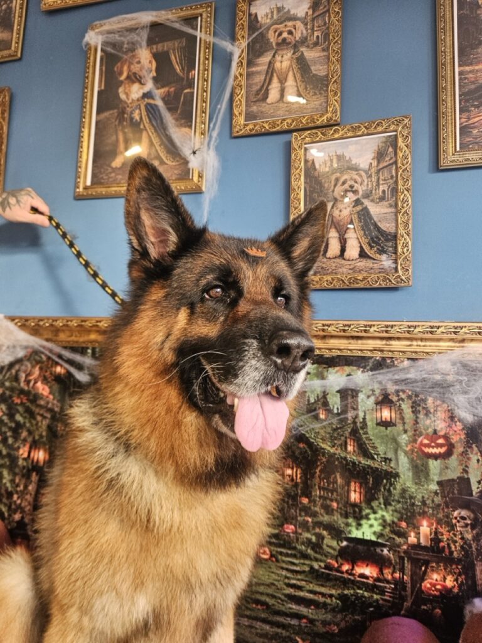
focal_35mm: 23
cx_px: 241
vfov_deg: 73.9
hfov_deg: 58.9
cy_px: 322
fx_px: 427
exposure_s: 1/170
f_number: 1.8
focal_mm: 5.4
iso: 250
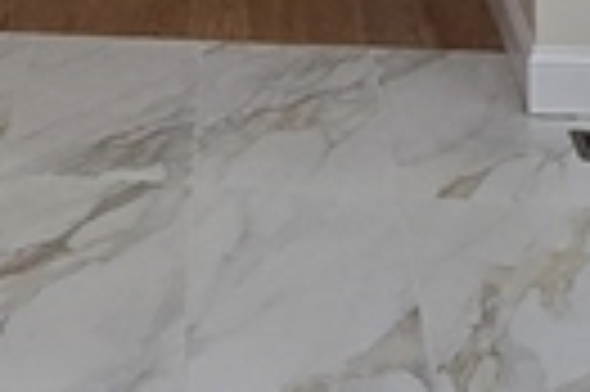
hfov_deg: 18.2
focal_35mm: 106
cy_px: -554
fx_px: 1735
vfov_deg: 10.9
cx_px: -135
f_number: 2.2
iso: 80
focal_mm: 2.2
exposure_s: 1/120
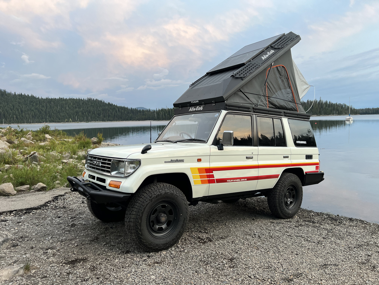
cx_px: 190
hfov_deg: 67.3
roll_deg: +1.7
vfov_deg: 53.1
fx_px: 285
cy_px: 142
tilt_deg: -4.0
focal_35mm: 26
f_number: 1.5
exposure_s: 1/121
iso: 80
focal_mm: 5.7
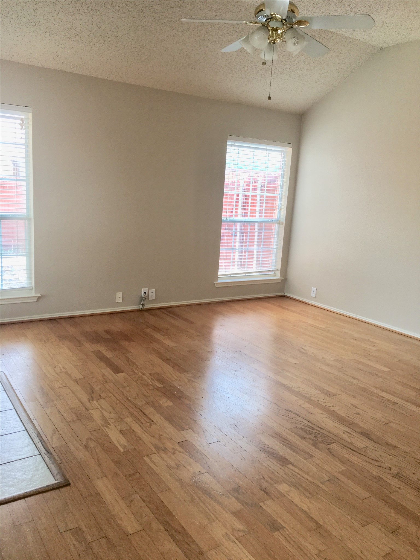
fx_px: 469
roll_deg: -3.8
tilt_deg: -11.1
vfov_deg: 61.7
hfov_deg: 48.2
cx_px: 210
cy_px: 280
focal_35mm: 29
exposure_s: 1/37
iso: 25
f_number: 2.2
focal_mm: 4.15
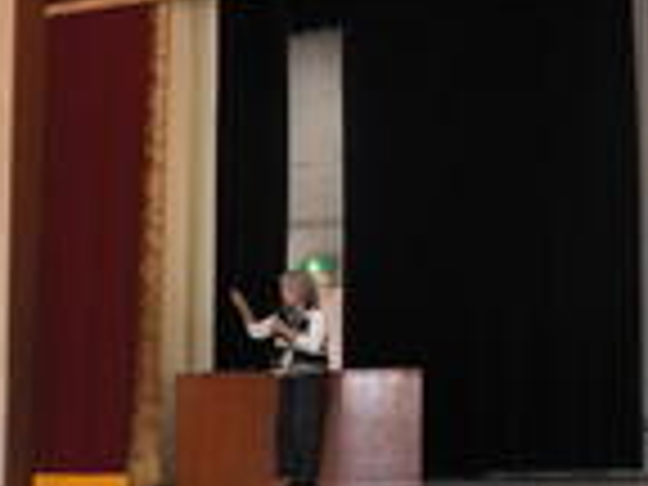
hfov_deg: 15.0
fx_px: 2340
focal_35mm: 125
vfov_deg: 11.8
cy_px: 153
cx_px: 860
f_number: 4
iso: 720
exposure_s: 1/80
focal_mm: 8.1
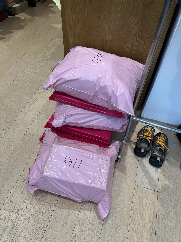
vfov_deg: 67.3
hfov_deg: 53.1
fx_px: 181
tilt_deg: -49.7
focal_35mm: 26
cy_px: 121
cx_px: 90
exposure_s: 1/100
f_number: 1.5
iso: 40
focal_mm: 5.7
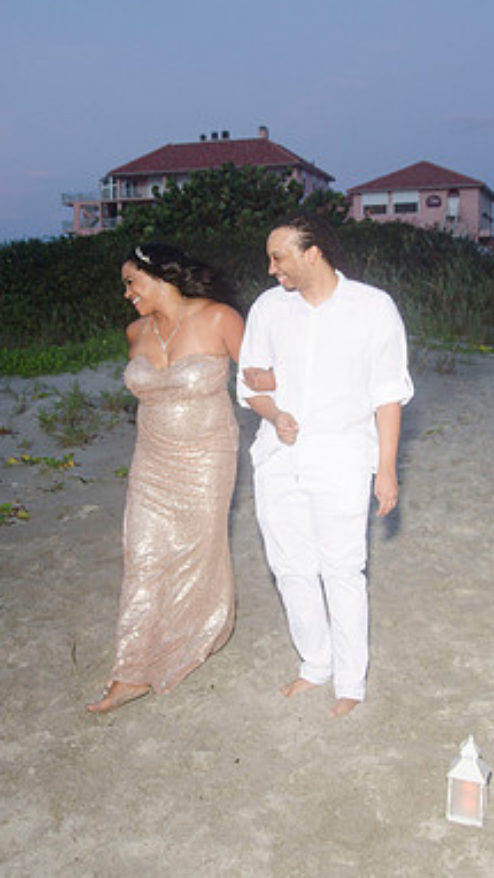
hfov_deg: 24.9
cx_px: 225
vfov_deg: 42.8
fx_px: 1117
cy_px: 393
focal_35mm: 48
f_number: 5.6
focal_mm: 26
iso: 200
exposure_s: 1/60
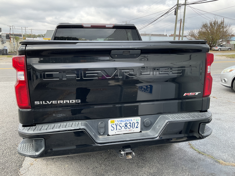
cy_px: 88
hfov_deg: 61.7
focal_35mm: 29
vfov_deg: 48.2
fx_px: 197
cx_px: 118
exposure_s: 1/286
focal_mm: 3
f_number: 1.8
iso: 25
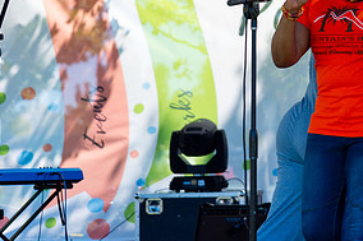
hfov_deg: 14.2
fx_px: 1441
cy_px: 16
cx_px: 358
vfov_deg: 9.5
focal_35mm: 143
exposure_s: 1/4000
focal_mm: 70
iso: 160
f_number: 2.8
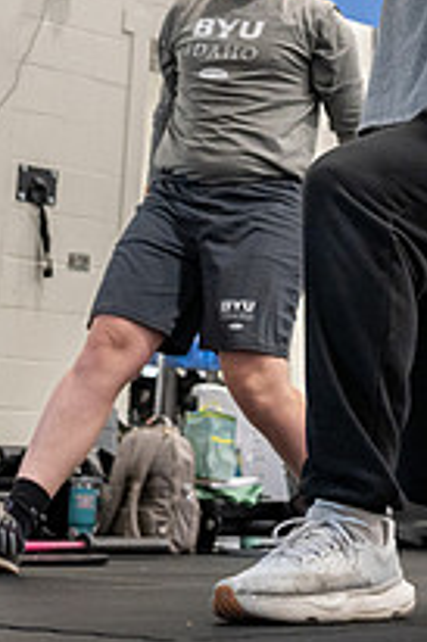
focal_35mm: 103
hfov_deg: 13.1
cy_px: -19
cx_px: 418
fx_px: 1835
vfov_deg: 19.2
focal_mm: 30.5
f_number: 2.8
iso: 1250
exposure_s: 1/125
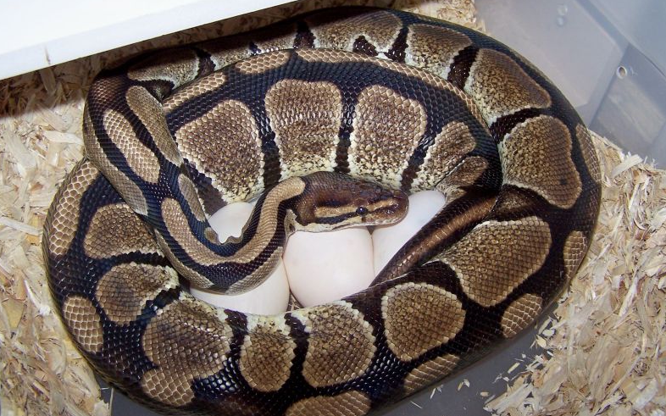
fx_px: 744
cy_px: 181
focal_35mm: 41
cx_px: 333
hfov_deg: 48.2
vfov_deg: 31.2
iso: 80
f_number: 2.8
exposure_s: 1/60
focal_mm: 6.3
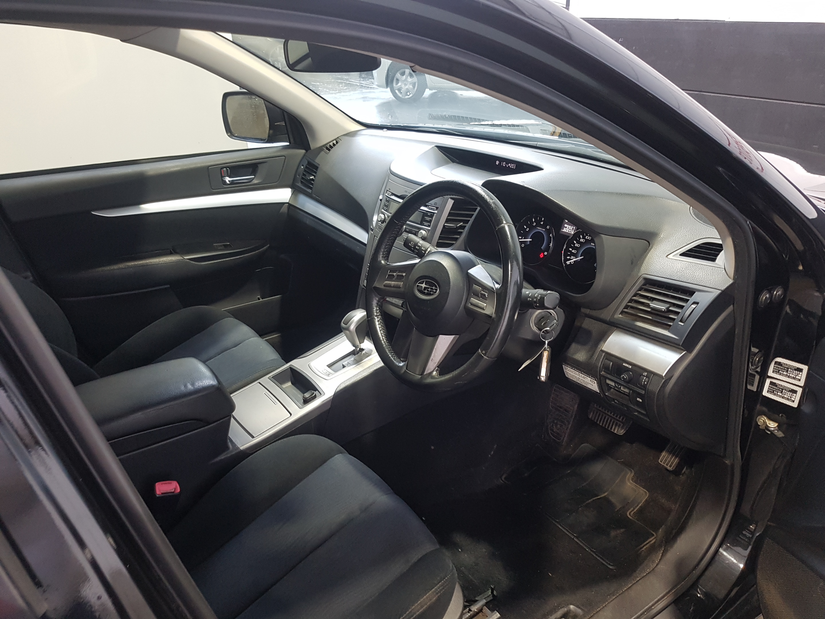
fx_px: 620
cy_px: 310
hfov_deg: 67.3
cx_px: 412
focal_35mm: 26
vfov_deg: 53.1
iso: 125
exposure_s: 1/30
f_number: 1.7
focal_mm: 4.2
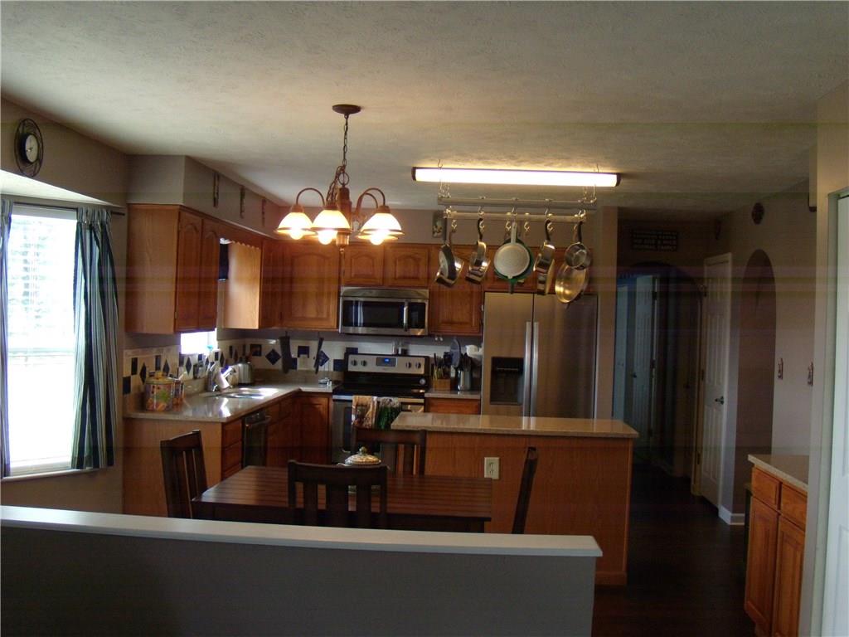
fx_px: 883
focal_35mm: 36
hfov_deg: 51.4
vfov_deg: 39.7
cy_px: 318
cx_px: 424
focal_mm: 6.4
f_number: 3.6
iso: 320
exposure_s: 1/60
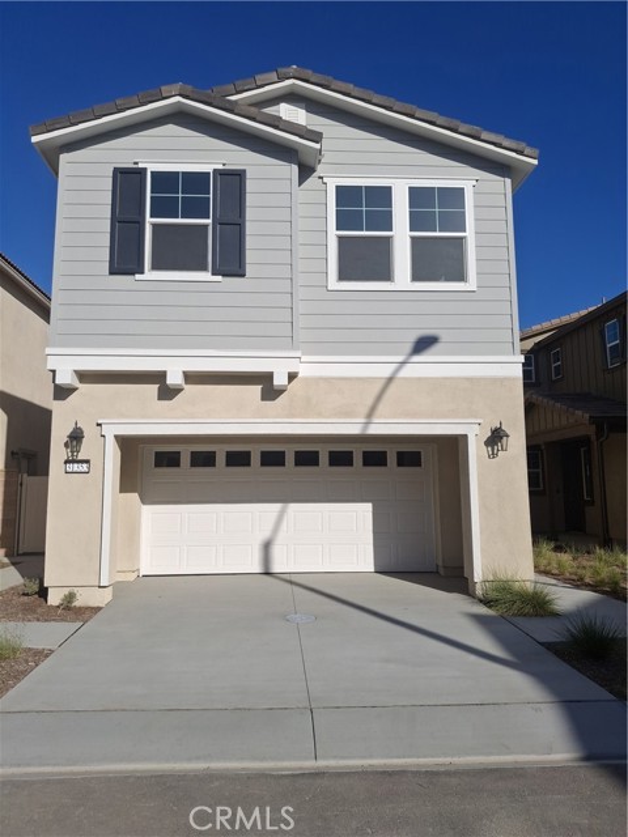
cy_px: 418
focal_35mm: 25
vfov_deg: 69.4
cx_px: 314
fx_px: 605
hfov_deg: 54.9
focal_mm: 4.69
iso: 32
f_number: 1.8
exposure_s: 1/3731
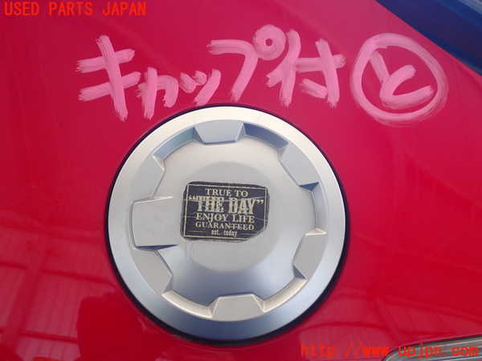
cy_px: 180
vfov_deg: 36.0
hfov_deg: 46.8
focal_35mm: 40
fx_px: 557
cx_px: 241
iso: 200
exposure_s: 1/80
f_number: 2.8
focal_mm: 7.34
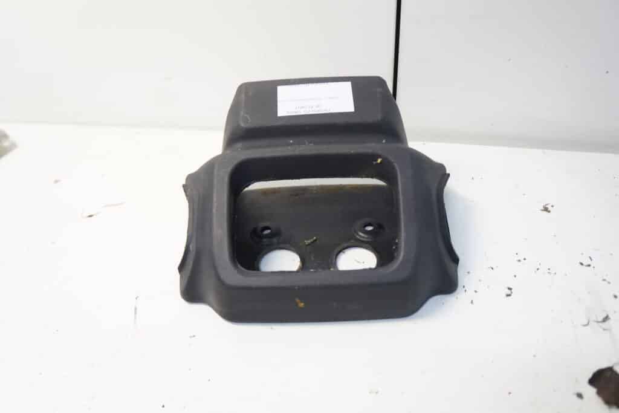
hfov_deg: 67.4
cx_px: 310
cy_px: 206
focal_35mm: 27
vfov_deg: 47.9
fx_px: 464
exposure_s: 1/60
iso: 1000
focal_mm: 18
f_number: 3.5
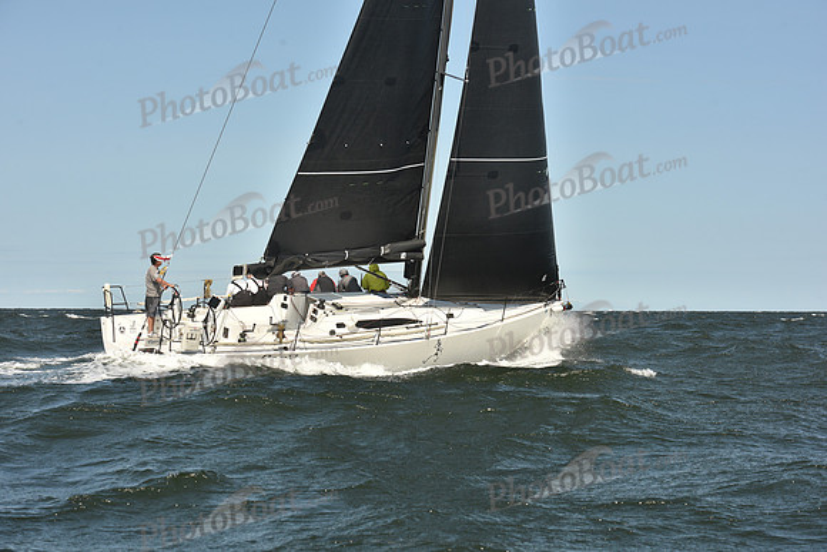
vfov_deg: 19.5
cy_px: 276
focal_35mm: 70
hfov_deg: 28.8
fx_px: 1608
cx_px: 414
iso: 250
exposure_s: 1/800
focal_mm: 70
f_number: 9
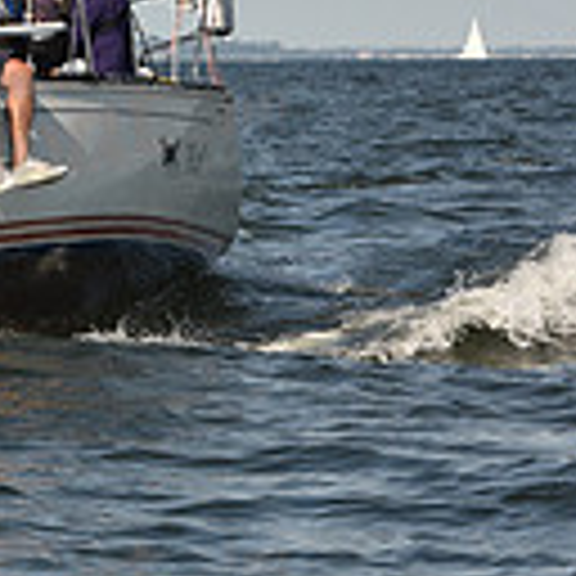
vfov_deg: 4.8
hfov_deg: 4.7
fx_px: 6890
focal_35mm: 366
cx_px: -576
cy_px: -2
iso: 250
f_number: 5.6
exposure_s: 1/640
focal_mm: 95
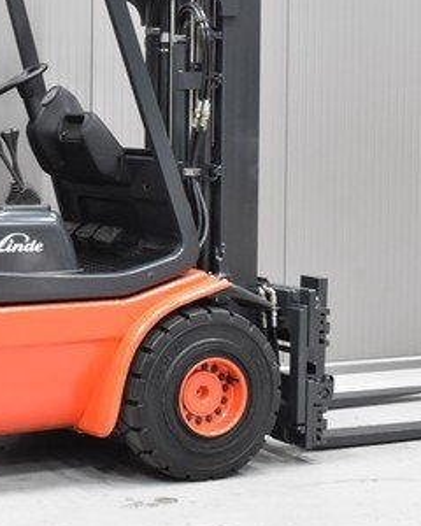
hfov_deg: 17.2
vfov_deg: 21.9
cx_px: -26
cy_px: 164
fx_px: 1355
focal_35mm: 87
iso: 1600
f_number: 6.3
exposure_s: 1/20
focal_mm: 29
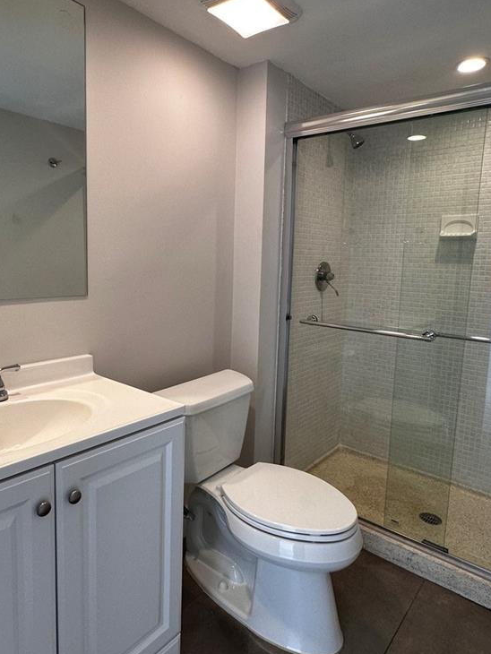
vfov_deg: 73.8
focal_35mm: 23
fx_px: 435
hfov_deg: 58.9
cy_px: 306
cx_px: 228
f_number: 2.2
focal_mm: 2.22
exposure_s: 1/120
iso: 125
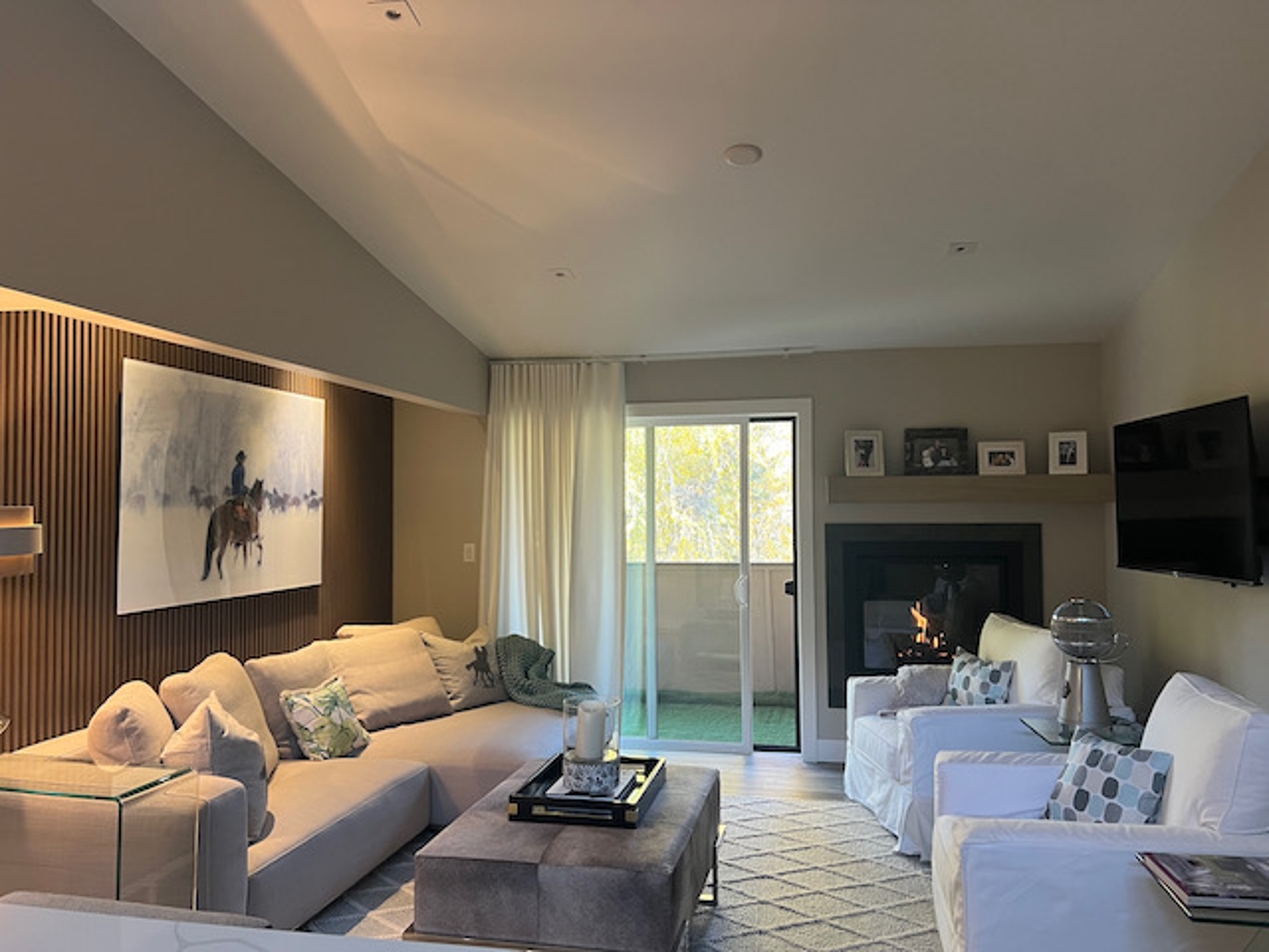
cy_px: 476
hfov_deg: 67.3
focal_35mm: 26
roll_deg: +0.4
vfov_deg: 53.1
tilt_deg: +0.7
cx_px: 634
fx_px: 953
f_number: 1.5
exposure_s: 1/60
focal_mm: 5.7
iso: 160
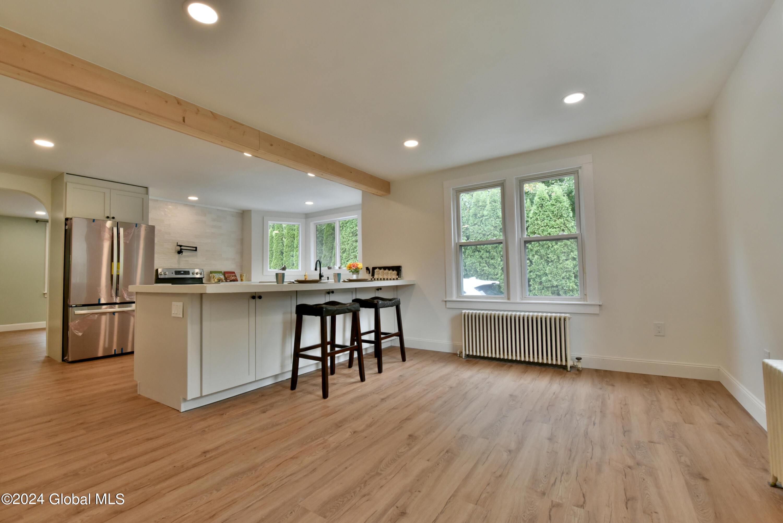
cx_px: 392
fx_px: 326
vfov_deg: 77.4
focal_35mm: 15
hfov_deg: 100.4
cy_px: 262
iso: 2500
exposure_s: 1/250
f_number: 9
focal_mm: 15
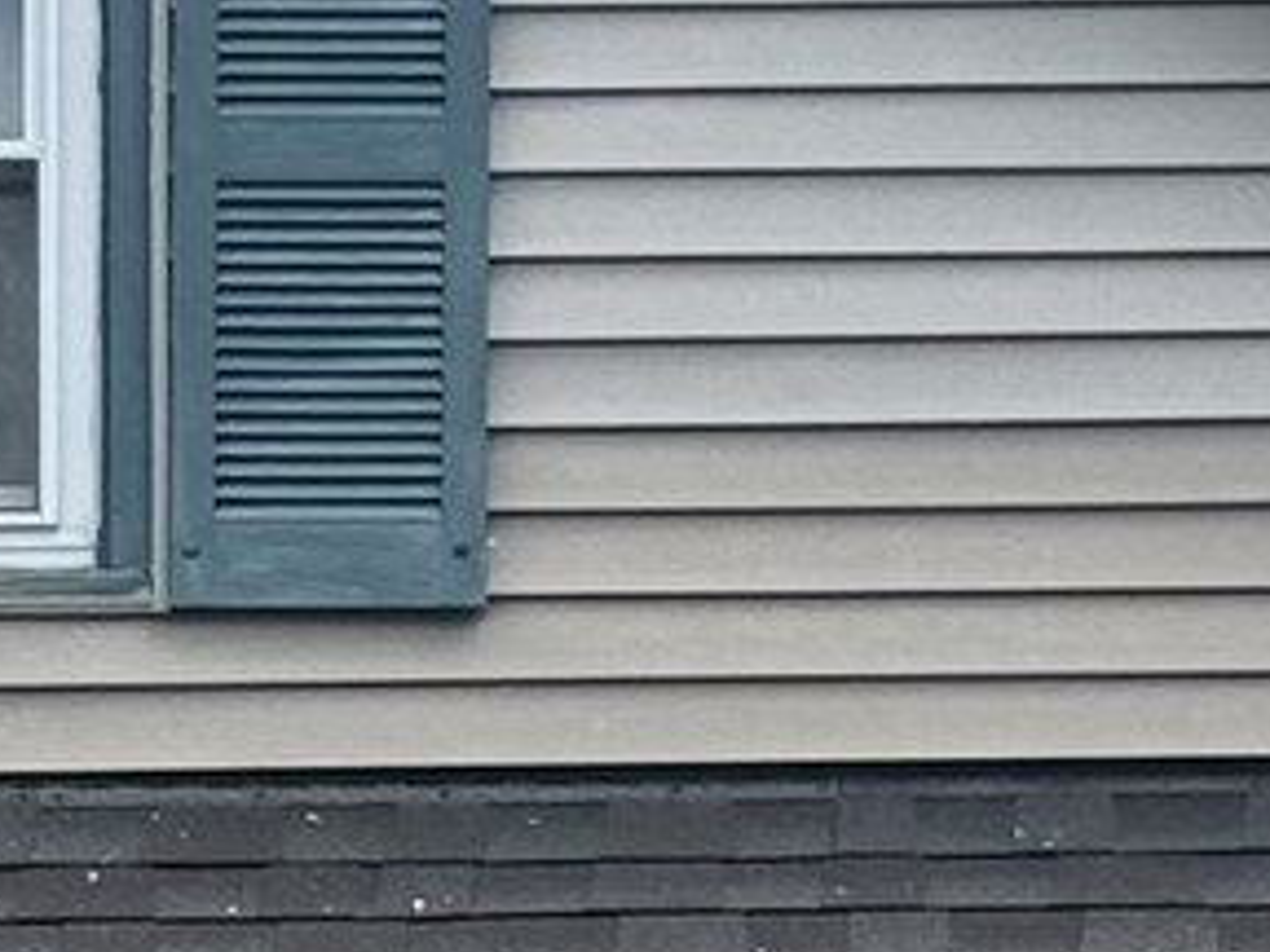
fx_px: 12511
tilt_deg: +4.4
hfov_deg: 5.8
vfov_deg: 4.3
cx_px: 1552
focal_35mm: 341
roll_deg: +0.6
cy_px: 1578
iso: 64
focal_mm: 6.76
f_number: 1.78
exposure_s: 1/2331
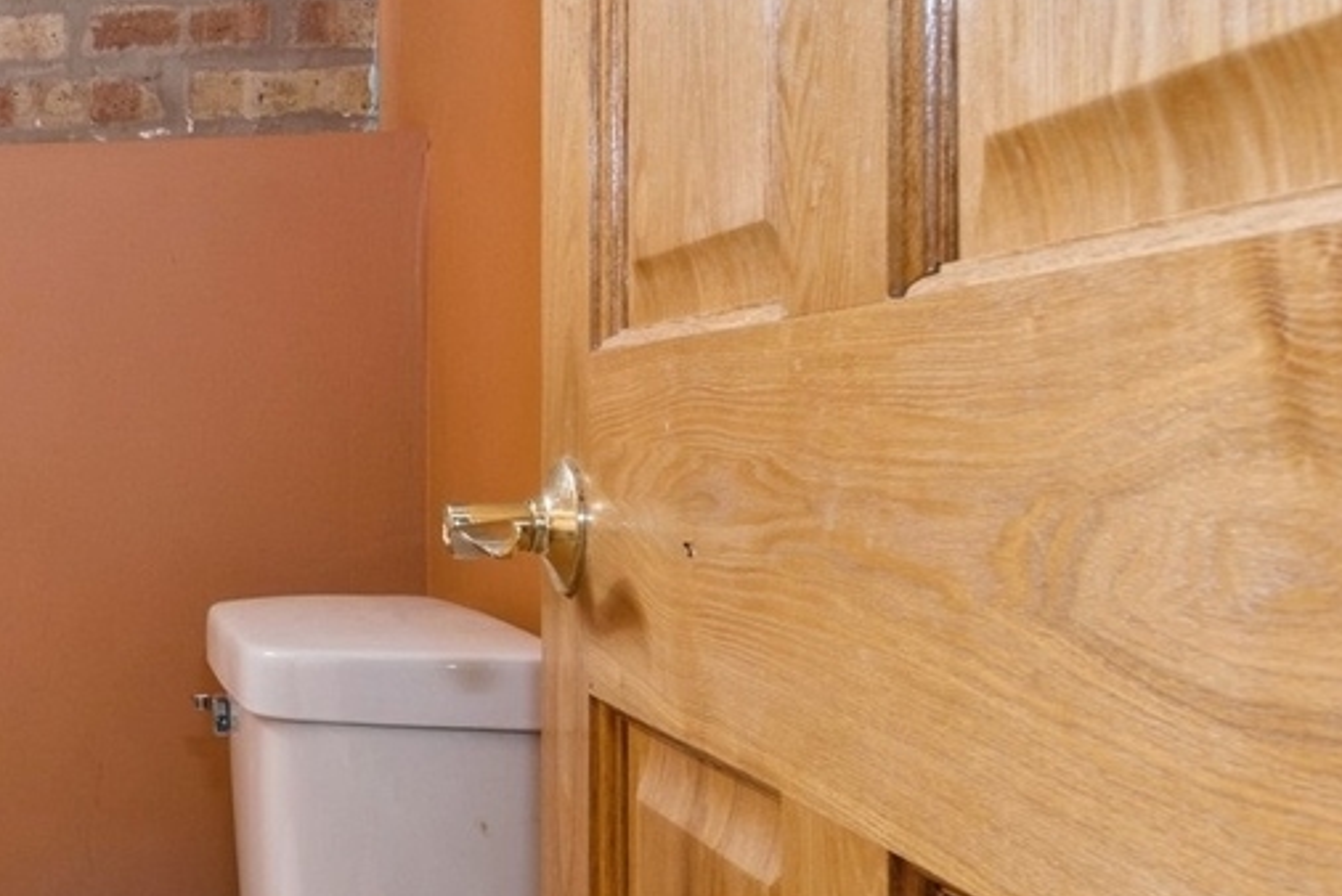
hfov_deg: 31.5
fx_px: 1790
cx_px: -410
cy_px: 448
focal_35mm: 48
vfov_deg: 28.1
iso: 250
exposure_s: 1.3
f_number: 11
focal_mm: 15
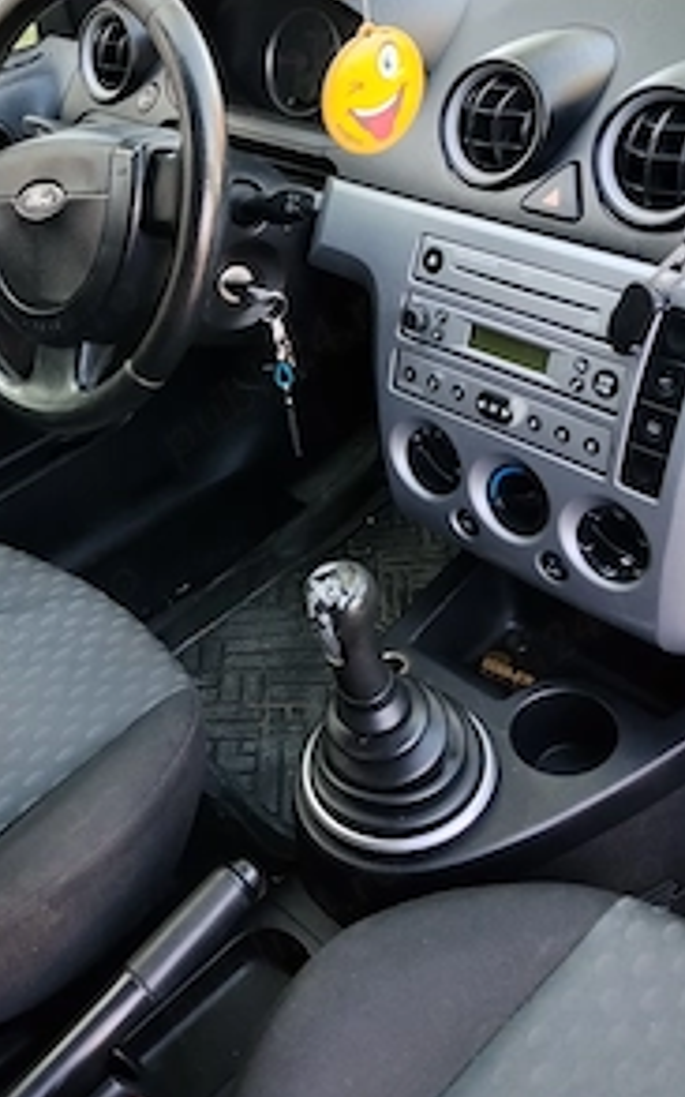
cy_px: 431
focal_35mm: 42
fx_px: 1255
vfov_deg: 46.9
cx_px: 150
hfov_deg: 29.9
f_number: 1.8
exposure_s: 1/50
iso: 100
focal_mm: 4.22
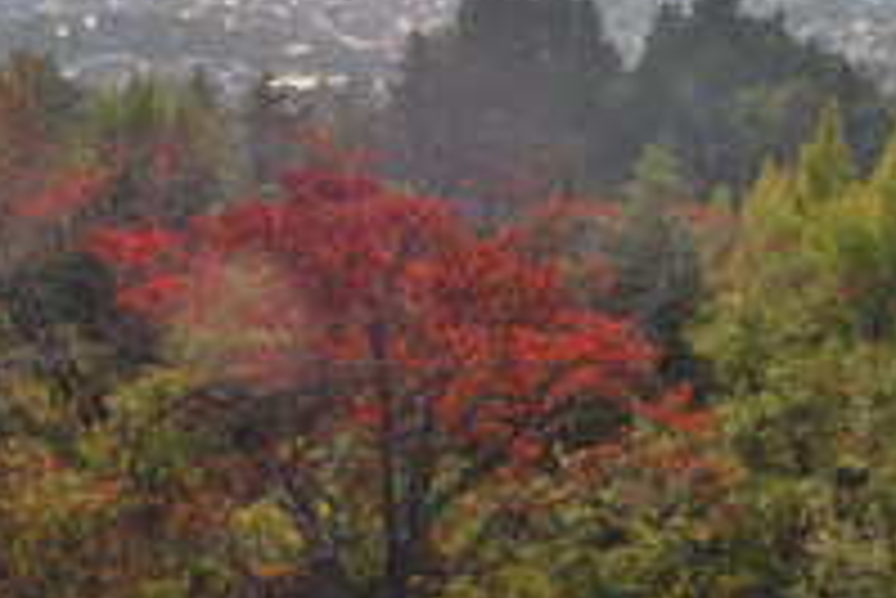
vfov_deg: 21.9
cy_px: 101
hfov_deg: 32.7
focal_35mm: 61
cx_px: 338
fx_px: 1519
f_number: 11
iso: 100
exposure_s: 1/200
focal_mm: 18
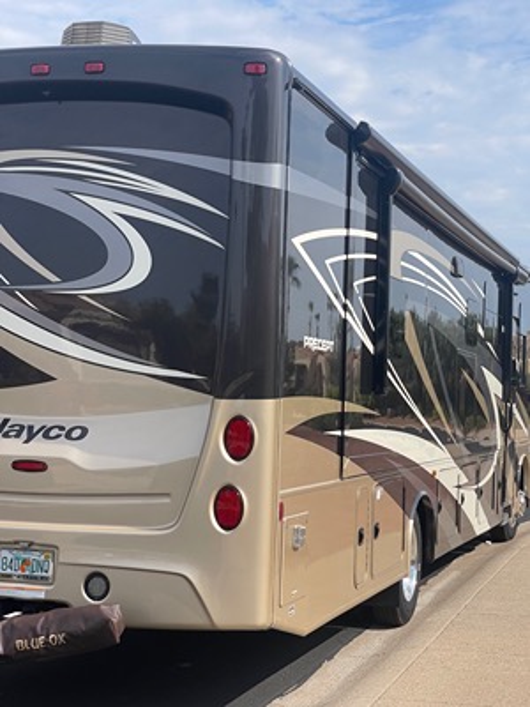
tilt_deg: +4.1
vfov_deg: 30.3
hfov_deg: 22.9
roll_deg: -1.6
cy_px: 354
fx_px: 1307
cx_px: 265
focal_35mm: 64
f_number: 2.2
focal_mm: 7.5
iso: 20
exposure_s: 1/1119
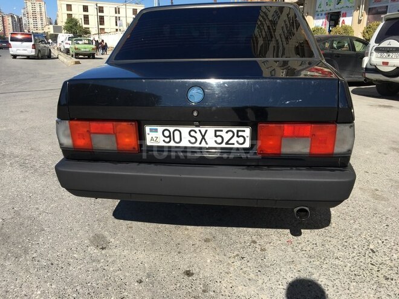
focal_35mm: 29
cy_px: 150
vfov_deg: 48.2
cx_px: 200
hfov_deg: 61.7
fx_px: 334
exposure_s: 1/1083
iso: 25
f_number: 2.2
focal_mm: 4.15
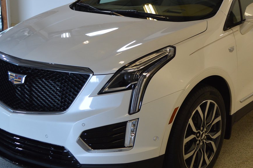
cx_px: 153
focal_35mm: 67
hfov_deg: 30.0
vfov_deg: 20.2
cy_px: 71
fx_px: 470
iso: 400
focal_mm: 26
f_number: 4.2
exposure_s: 1/60
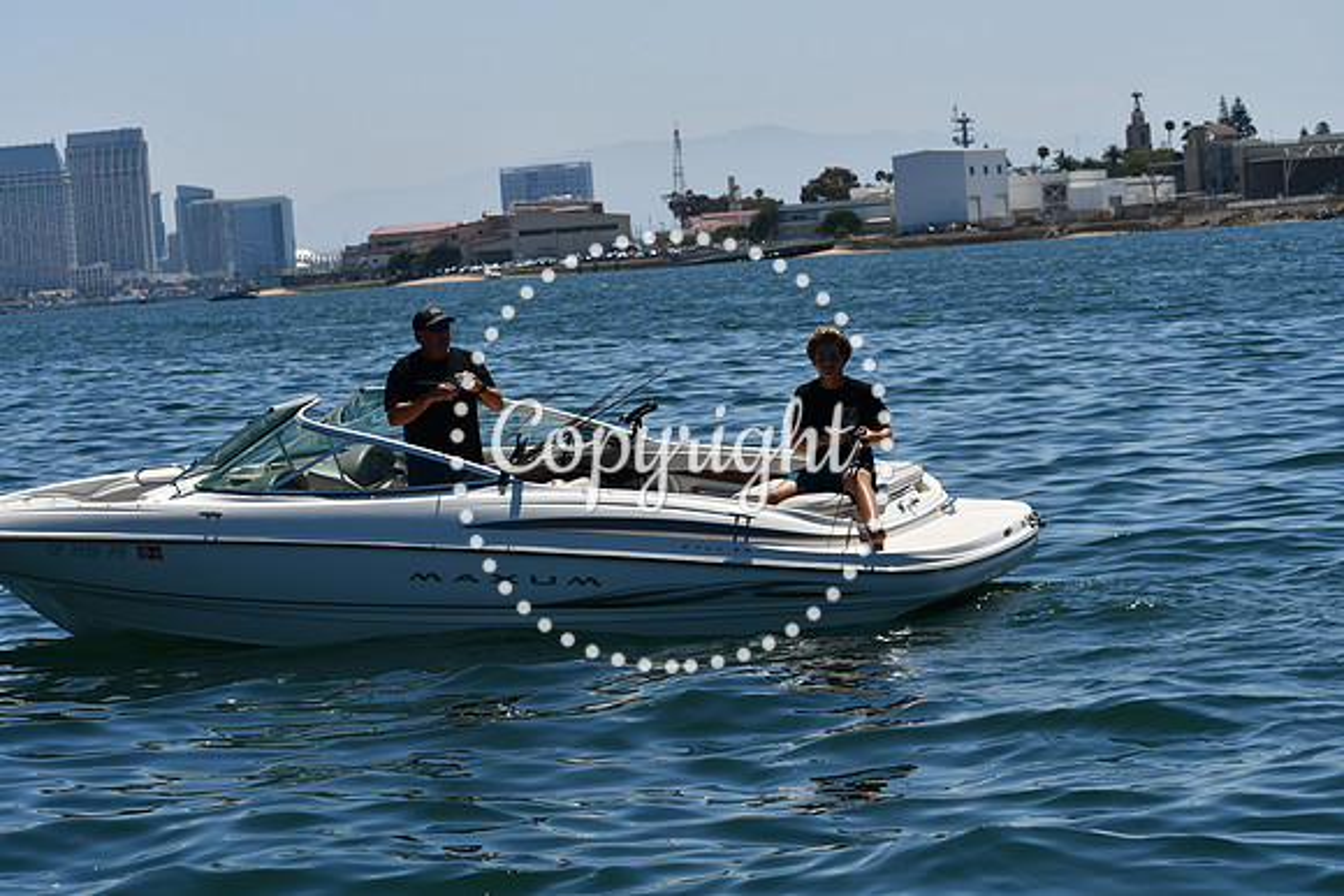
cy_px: 448
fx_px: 4593
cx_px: 672
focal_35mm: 123
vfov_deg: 11.2
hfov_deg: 16.6
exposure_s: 1/640
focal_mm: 82
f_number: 9
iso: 100
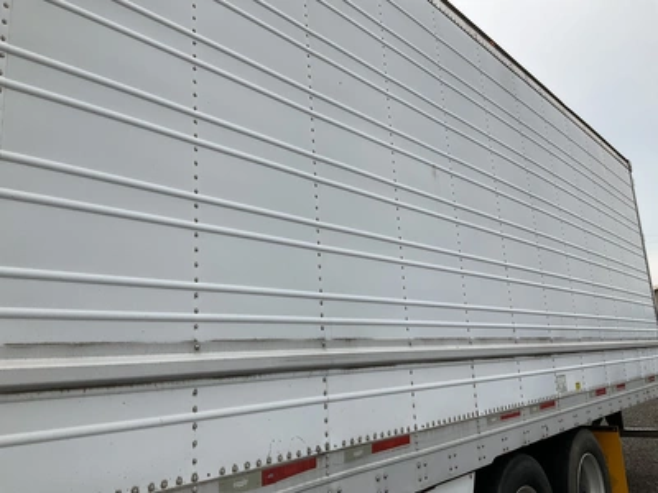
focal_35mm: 29
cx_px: 329
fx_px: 551
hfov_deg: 61.7
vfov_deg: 48.2
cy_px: 246
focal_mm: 3
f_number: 1.8
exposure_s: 1/2058
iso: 25
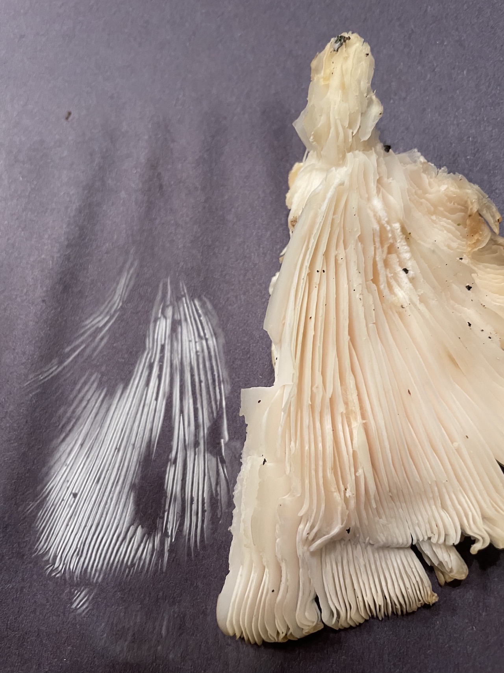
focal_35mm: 26
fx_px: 505
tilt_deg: -76.4
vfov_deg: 67.3
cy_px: 336
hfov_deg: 53.1
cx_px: 252
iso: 400
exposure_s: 1/60
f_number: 1.6
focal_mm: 4.2
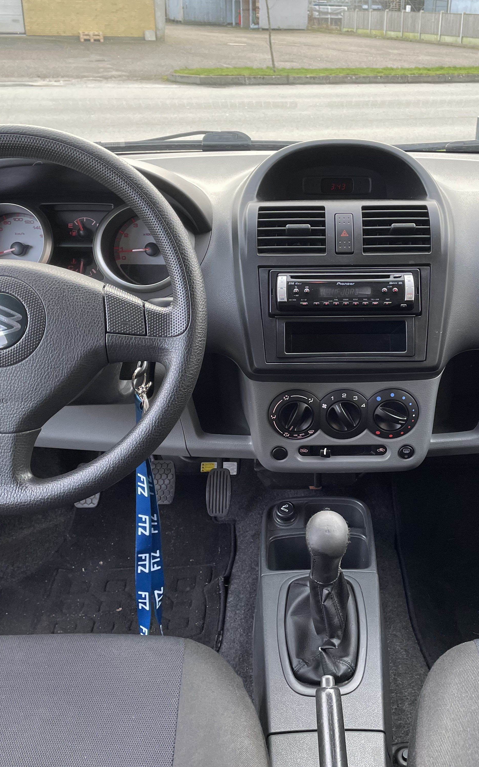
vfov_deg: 52.7
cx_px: 315
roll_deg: -1.1
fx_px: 773
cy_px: 383
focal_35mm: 37
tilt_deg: -25.1
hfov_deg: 34.2
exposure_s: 1/121
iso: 80
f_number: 1.6
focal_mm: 4.2
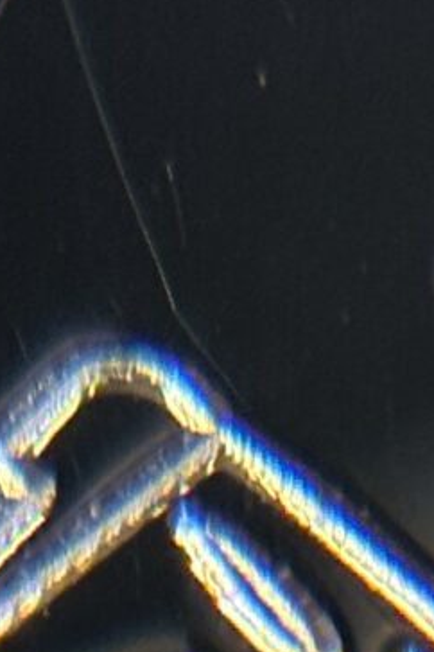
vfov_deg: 5.4
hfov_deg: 3.6
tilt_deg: -75.6
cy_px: 850
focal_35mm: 381
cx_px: 811
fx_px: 6889
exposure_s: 1/60
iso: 40
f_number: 1.6
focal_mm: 5.96
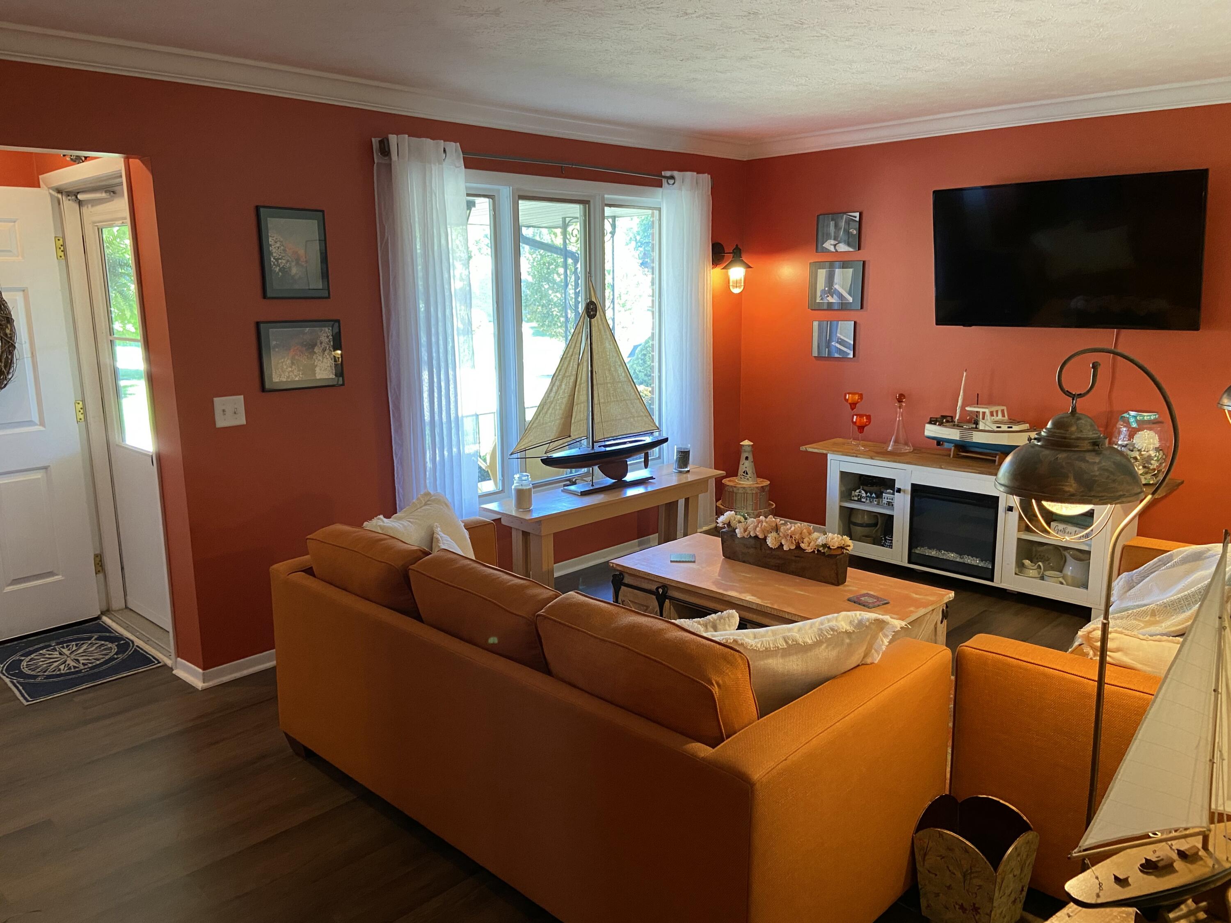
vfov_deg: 53.1
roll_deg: -0.7
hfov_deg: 67.3
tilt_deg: -11.1
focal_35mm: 26
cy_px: 462
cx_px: 616
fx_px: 925
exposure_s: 1/60
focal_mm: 4.25
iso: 250
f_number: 1.8
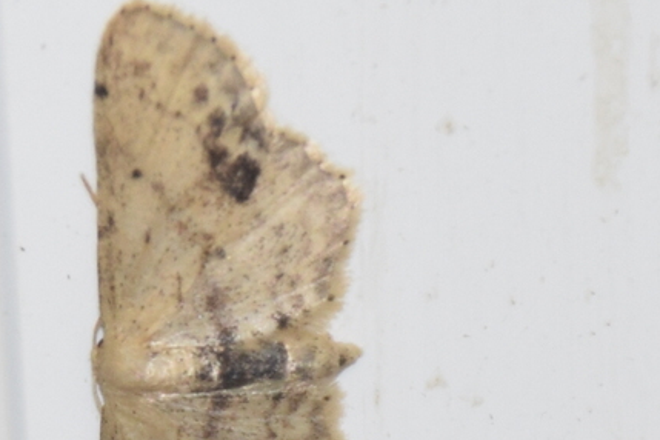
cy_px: 368
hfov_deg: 4.4
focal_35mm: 470
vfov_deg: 2.9
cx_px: 183
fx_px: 8616
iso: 320
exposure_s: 1/60
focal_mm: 140
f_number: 7.1
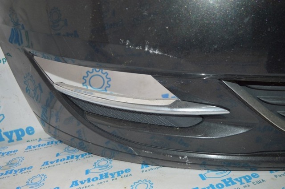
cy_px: 94
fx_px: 249
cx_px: 142
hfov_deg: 59.6
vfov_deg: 41.6
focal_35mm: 32
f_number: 3.8
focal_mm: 21
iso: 220
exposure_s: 1/30
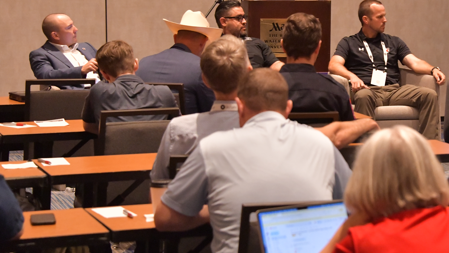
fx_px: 1714
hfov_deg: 14.8
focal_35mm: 144
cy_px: 63
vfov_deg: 8.4
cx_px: 358
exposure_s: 1/50
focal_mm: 82
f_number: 5.6
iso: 6400
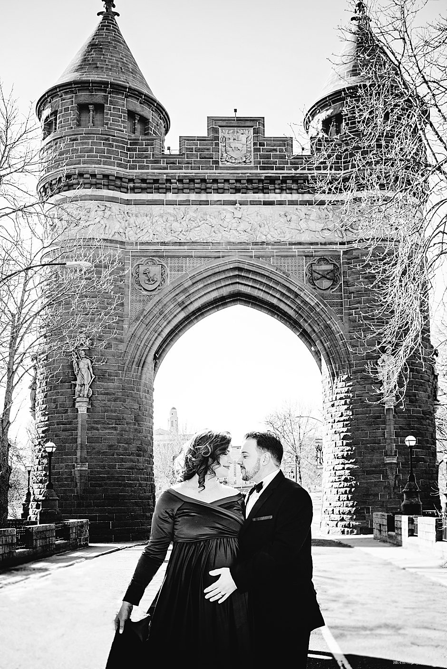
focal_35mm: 35
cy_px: 334
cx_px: 224
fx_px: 651
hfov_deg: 37.9
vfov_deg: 54.4
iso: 640
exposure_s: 1/4000
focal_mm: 35
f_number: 1.8
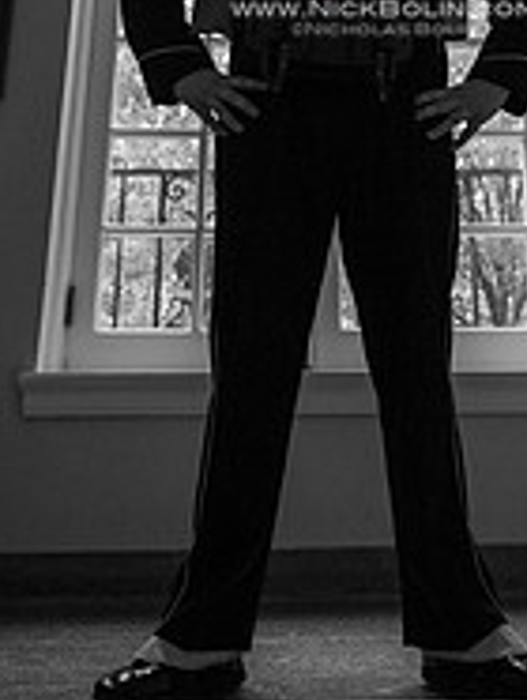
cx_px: 384
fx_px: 1175
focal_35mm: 58
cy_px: -72
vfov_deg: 29.8
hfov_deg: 25.0
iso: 2000
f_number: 4
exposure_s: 1/1000
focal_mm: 25
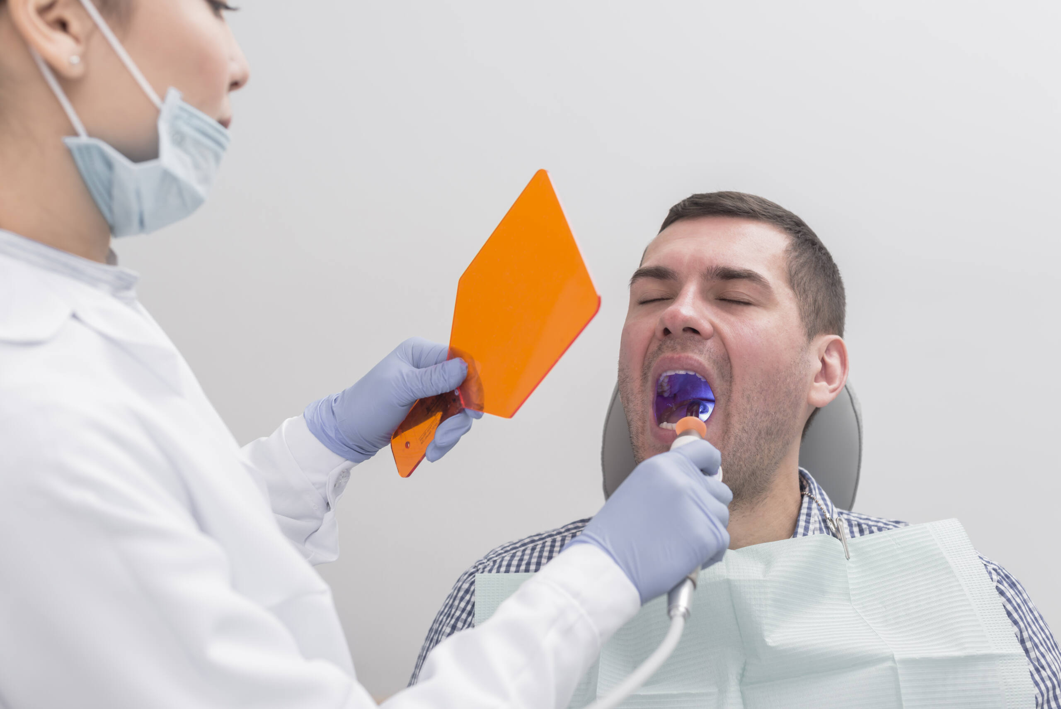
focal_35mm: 50
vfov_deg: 27.0
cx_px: 530
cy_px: 354
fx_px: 1474
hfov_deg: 39.6
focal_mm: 50
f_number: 4.5
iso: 125
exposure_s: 1/160
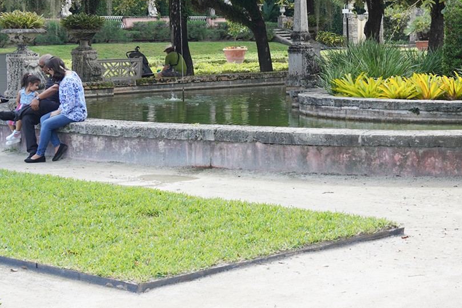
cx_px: 356
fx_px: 1143
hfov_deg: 22.6
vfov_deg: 15.0
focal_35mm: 89
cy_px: -20
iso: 100
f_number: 6.3
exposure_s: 1/100
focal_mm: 36
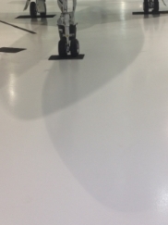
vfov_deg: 31.0
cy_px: 47
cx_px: 104
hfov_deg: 24.0
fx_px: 395
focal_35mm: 61
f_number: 2.4
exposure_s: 1/30
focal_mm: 4.12
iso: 50
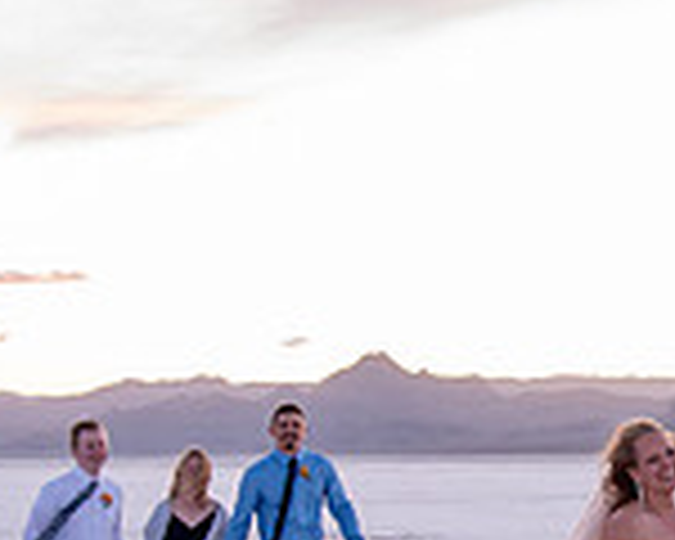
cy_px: 454
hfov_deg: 15.4
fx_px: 2457
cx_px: 662
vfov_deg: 12.5
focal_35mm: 123
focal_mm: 34
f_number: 4
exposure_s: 1/80
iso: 800
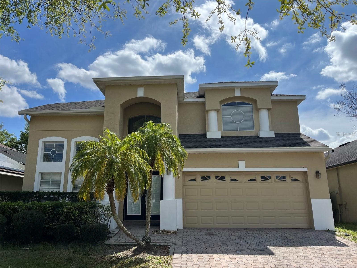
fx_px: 268
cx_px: 178
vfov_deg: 53.1
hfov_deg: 67.3
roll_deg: +0.2
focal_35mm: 26
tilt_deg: +13.2
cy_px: 134
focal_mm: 5.1
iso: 50
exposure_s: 1/5319
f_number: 1.6
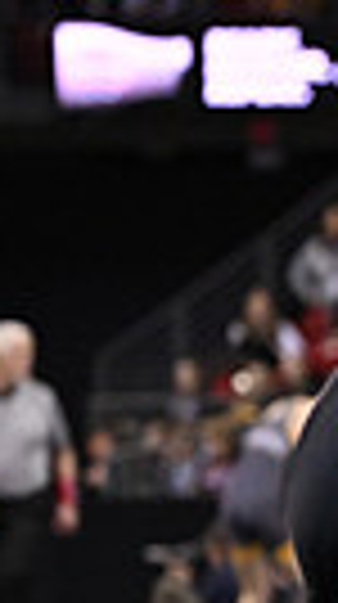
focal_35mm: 376
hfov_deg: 3.1
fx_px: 6014
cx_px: 1140
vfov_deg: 5.7
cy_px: 619
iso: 4000
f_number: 3.2
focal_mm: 83
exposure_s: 1/1000
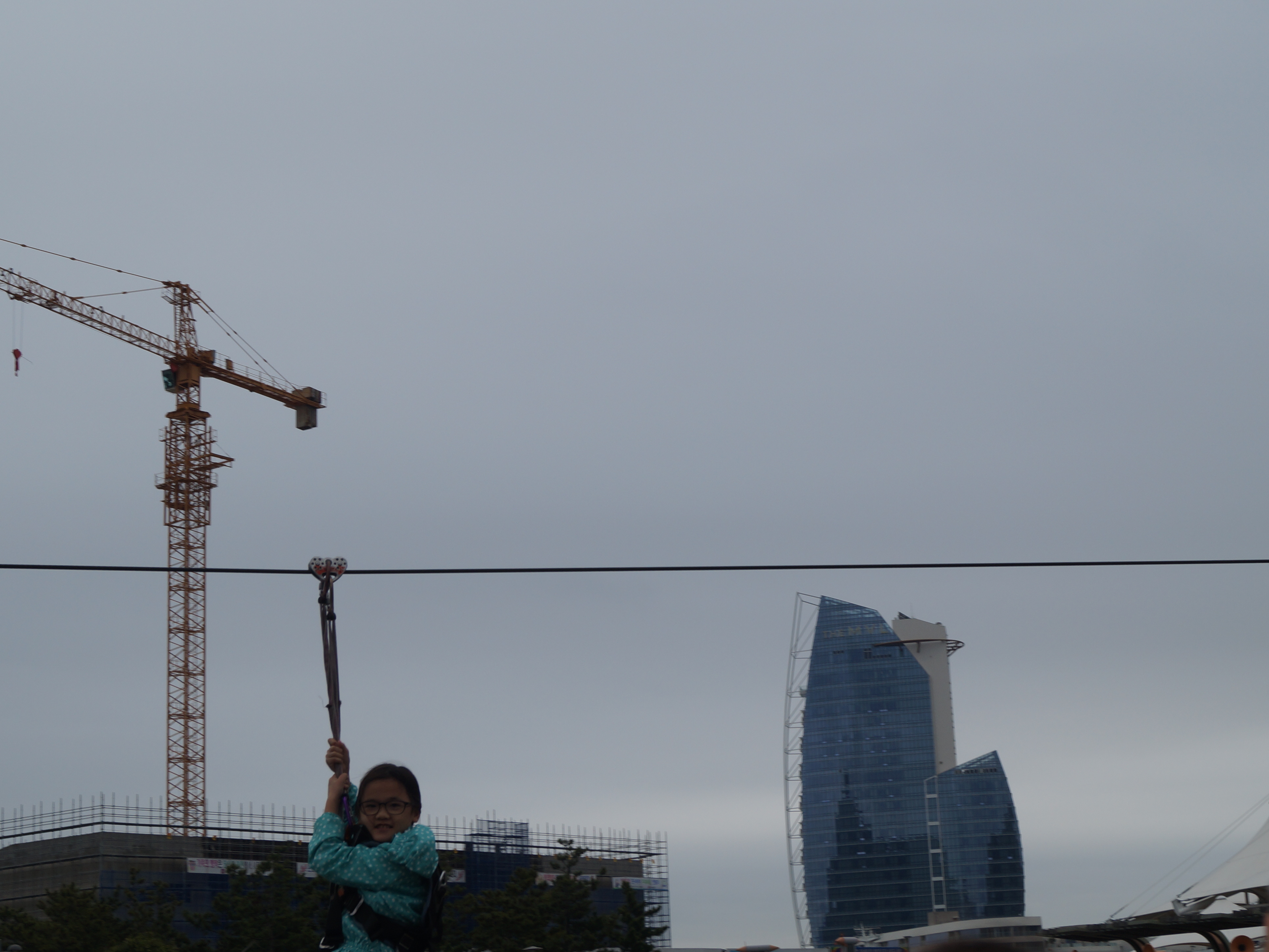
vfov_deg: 26.6
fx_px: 2016
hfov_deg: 34.9
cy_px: 492
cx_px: 732
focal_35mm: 55
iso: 100
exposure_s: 1/500
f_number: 9
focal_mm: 30
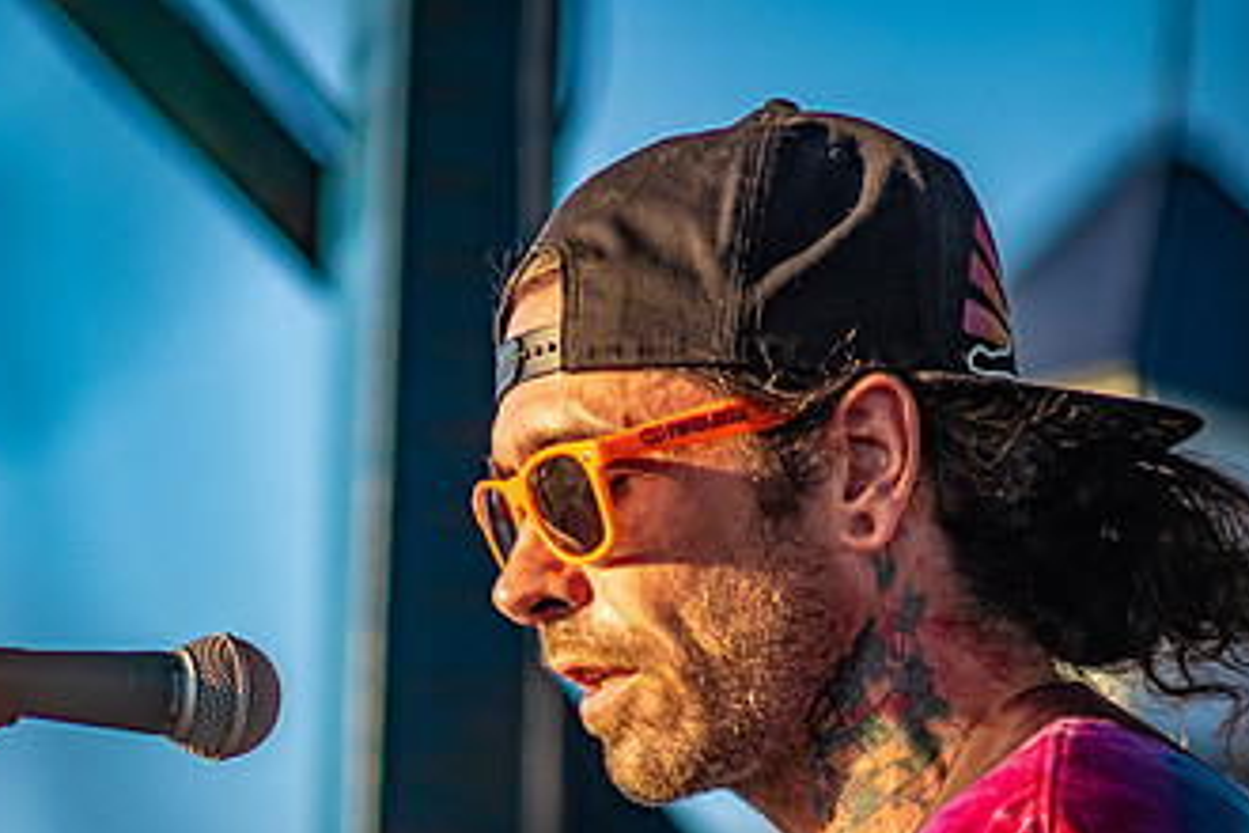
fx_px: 12801
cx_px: 378
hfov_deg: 5.6
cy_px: 699
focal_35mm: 369
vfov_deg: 3.7
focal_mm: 210
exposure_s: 1/640
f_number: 5.6
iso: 500
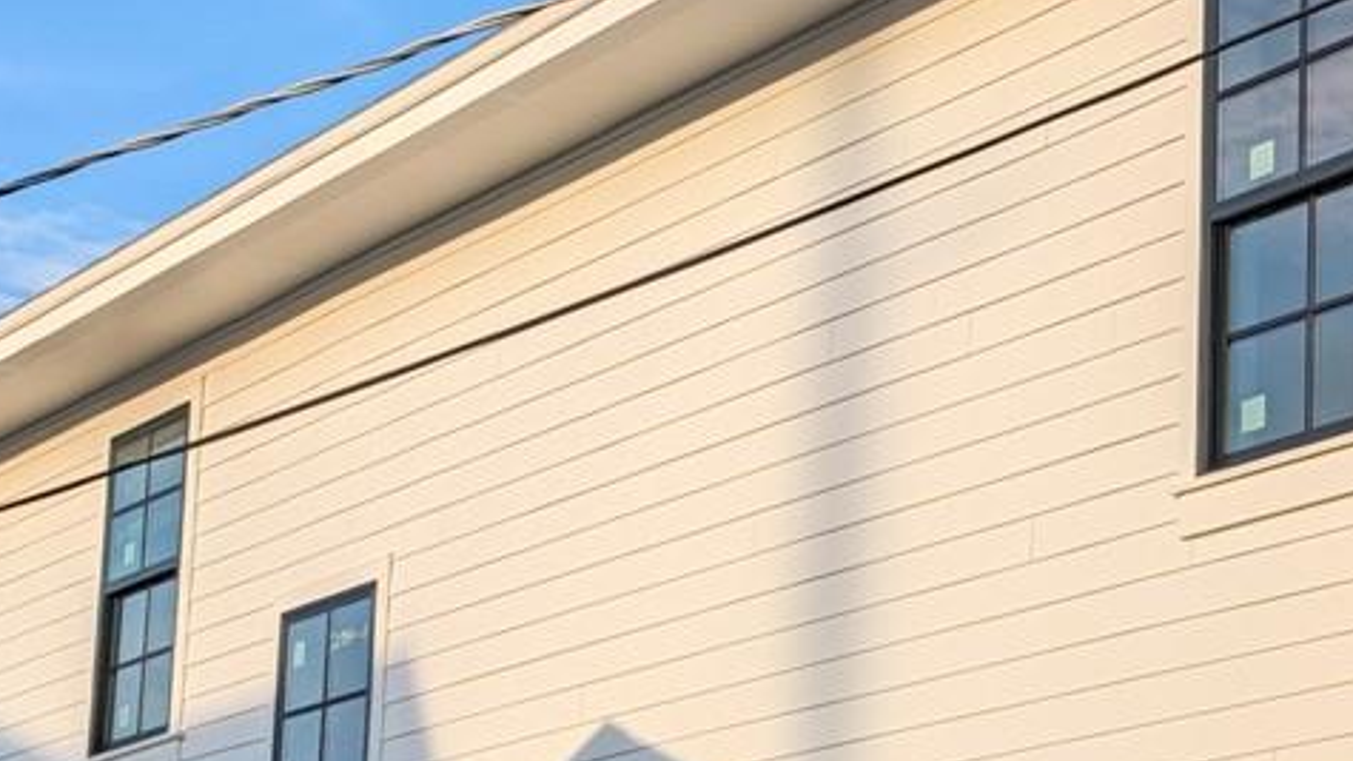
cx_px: 1638
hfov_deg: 22.3
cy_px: 818
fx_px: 3157
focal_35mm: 88
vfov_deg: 13.5
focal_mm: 6.9
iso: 24
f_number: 1.68
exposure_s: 1/725
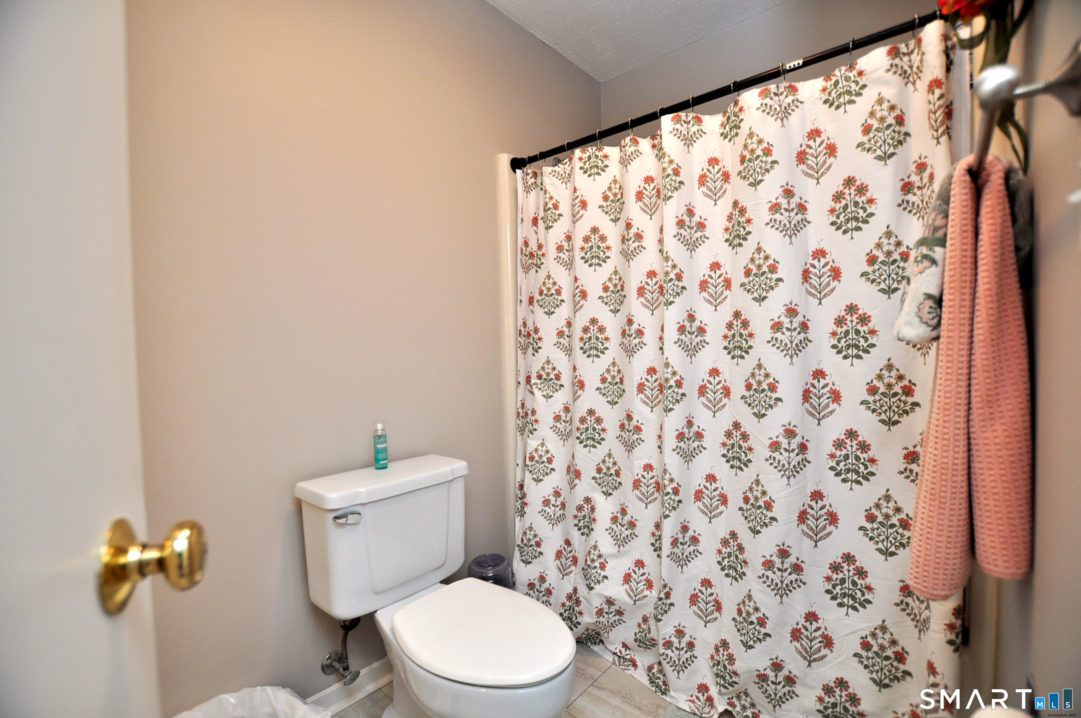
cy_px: 359
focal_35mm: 15
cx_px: 540
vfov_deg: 77.2
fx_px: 450
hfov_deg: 100.5
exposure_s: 1/50
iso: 320
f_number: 3.5
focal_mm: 10
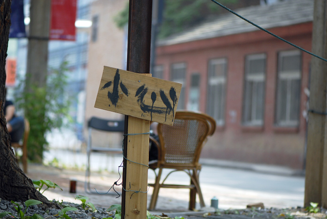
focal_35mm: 158
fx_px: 1433
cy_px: 110
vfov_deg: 8.7
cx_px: 164
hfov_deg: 13.0
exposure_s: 1/320
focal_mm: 105
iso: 100
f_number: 2.8
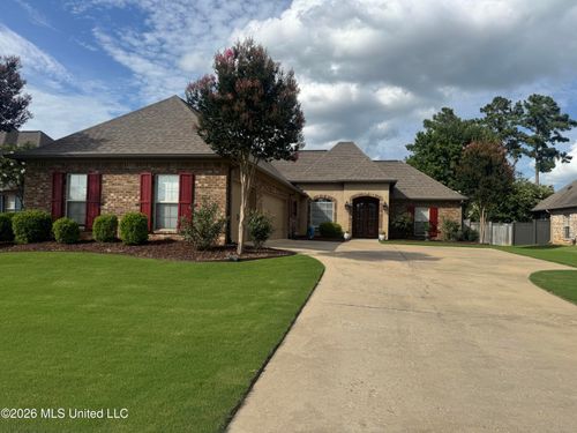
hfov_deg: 71.6
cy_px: 216
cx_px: 288
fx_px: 400
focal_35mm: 24
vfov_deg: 56.8
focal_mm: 6.76
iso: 80
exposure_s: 1/5348
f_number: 1.78
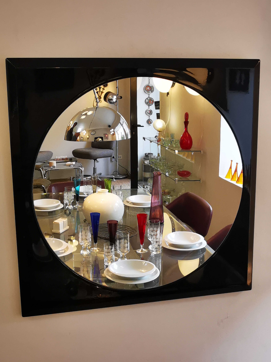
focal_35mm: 41
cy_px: 181
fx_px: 428
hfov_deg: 35.1
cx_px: 136
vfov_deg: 45.8
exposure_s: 1/50
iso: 64
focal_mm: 2.26
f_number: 2.2
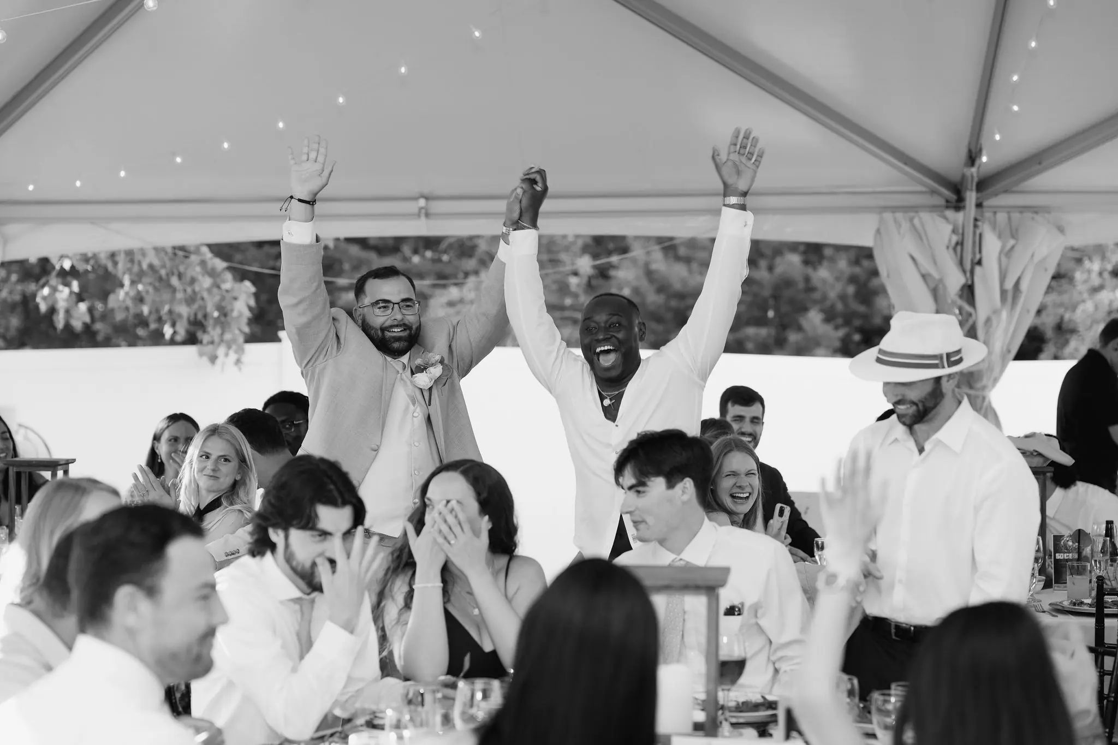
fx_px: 2194
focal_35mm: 71
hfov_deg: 28.6
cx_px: 559
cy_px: 372
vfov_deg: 19.3
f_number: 2.8
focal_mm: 70
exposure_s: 1/320
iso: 500
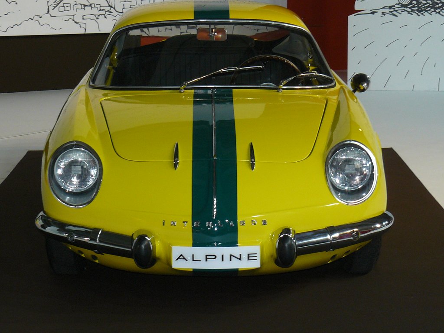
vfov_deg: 14.5
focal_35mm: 102
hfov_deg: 19.3
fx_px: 1308
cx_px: 222
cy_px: 166
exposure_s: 1/40
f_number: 3.2
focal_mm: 11.4
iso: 160
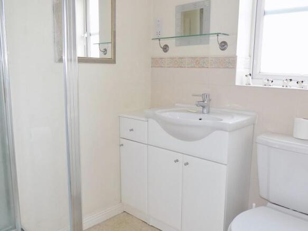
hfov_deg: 60.0
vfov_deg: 46.8
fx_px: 267
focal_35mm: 30
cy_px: 116
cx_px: 154
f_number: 3.3
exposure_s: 1/30
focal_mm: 5.3
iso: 220
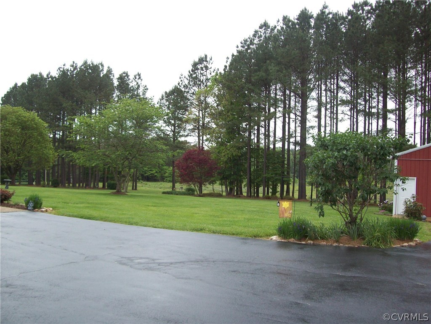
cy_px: 162
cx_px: 216
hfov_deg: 51.4
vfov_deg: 39.7
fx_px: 448
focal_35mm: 36
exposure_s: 1/509
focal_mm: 6
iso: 80
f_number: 2.7
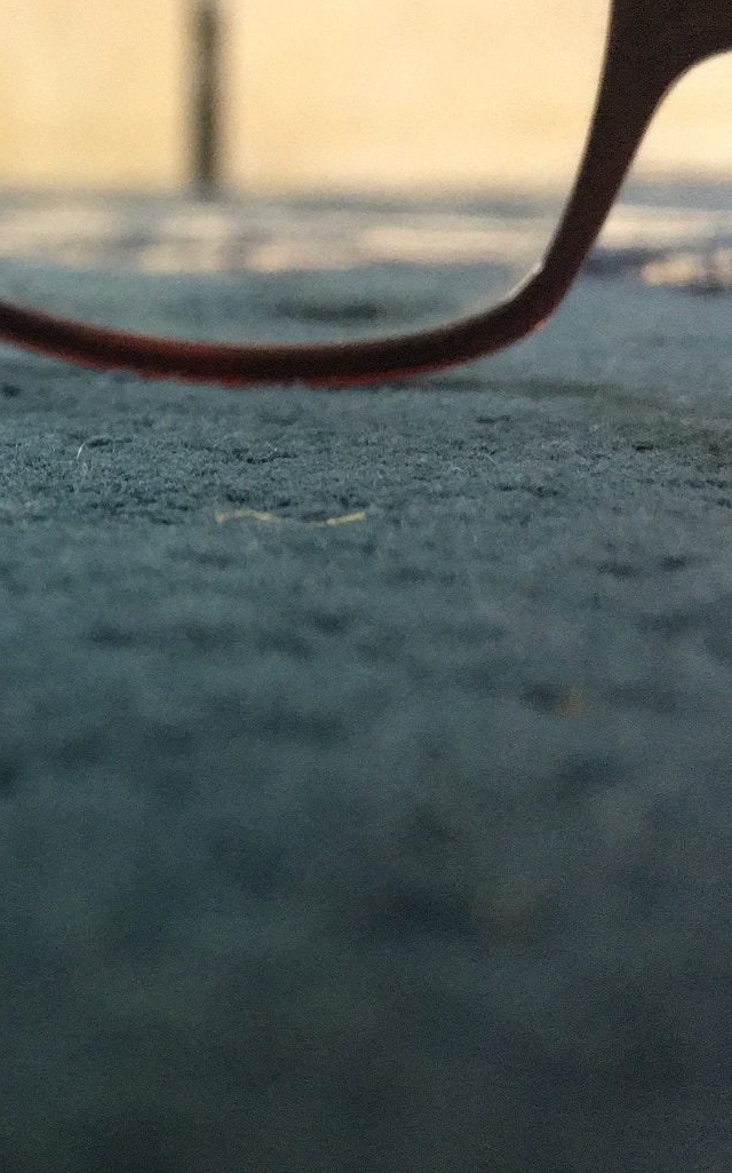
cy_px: 628
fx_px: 1533
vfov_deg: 41.8
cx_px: -153
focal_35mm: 48
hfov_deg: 24.3
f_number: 2.2
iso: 250
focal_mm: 4.15
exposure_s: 1/17
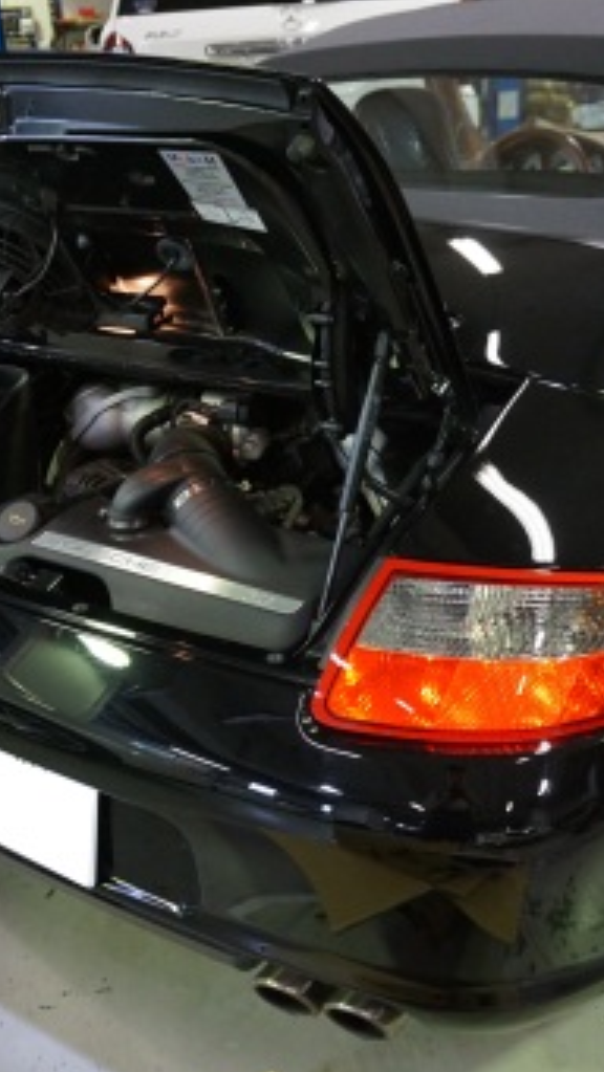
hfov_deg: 30.4
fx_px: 1110
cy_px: 550
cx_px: 267
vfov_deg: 51.6
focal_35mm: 39
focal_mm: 16
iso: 1600
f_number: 3.5
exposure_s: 1/160
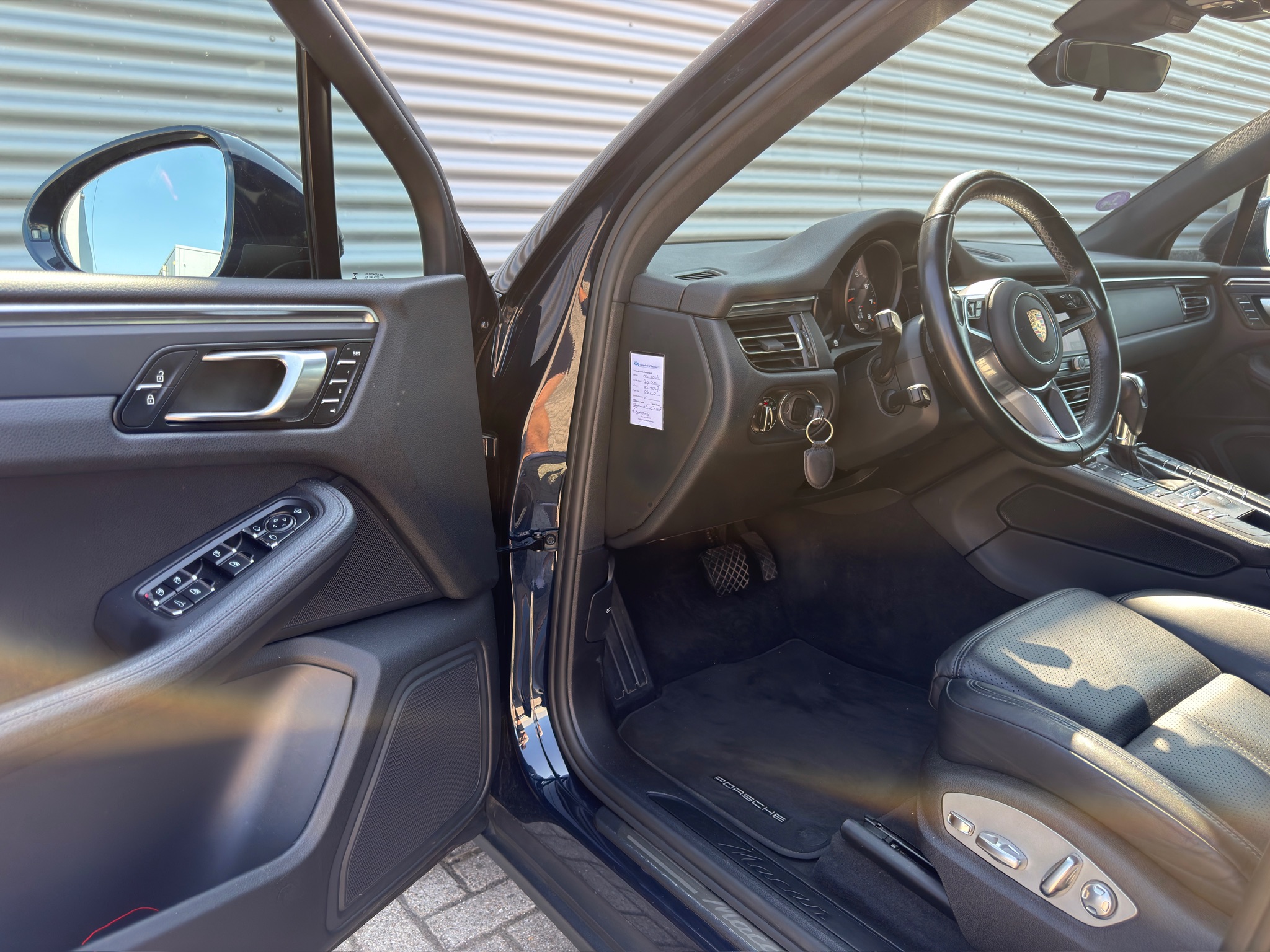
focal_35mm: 24
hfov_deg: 71.6
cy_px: 476
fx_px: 881
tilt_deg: -13.8
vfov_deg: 56.8
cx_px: 635
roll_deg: +0.8
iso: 80
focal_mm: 6.76
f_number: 1.78
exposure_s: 1/323
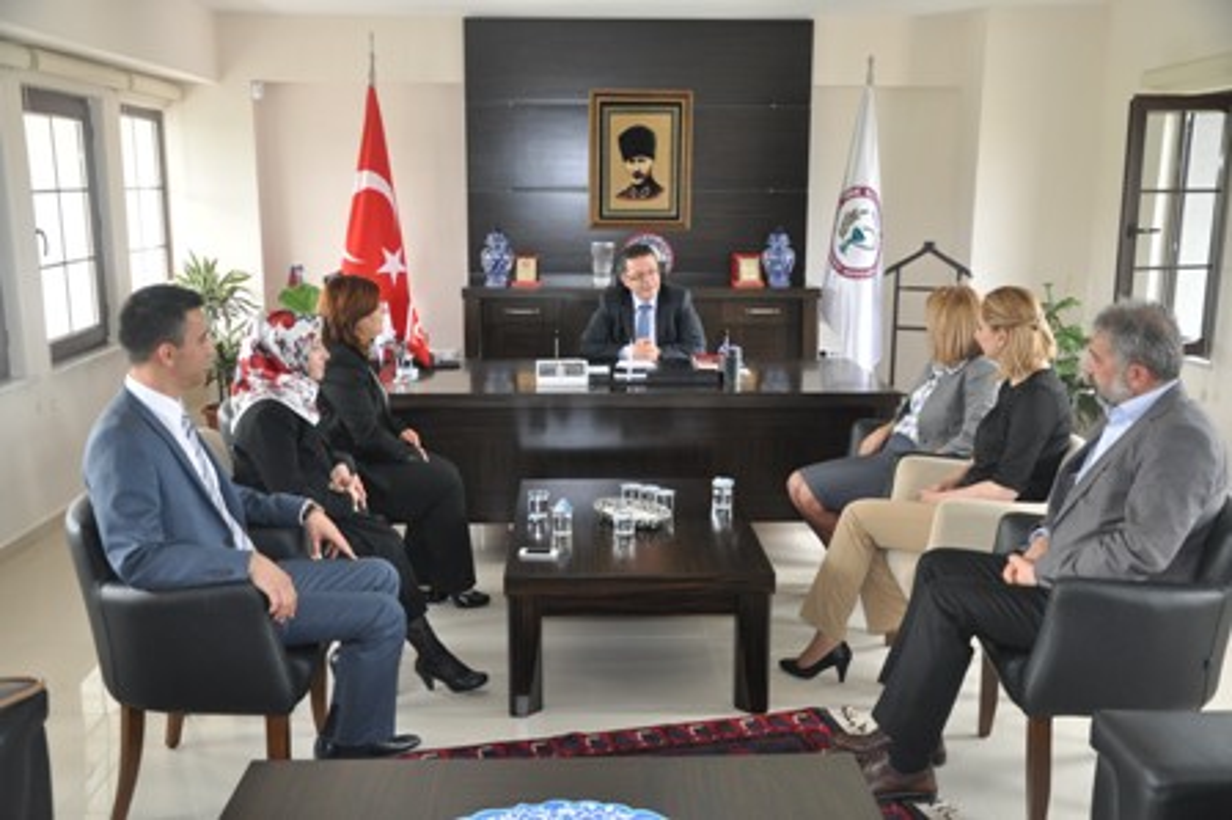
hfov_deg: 53.2
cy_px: 410
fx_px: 1231
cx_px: 616
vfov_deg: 36.8
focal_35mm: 36
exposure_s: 1/100
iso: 800
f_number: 3.8
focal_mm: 24
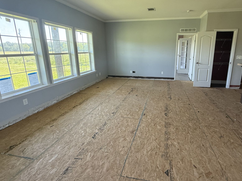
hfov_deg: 86.8
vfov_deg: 71.2
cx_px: 143
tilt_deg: -12.4
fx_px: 126
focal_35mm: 18
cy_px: 78
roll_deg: -0.6
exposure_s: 1/99
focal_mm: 2.22
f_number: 2.2
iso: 200
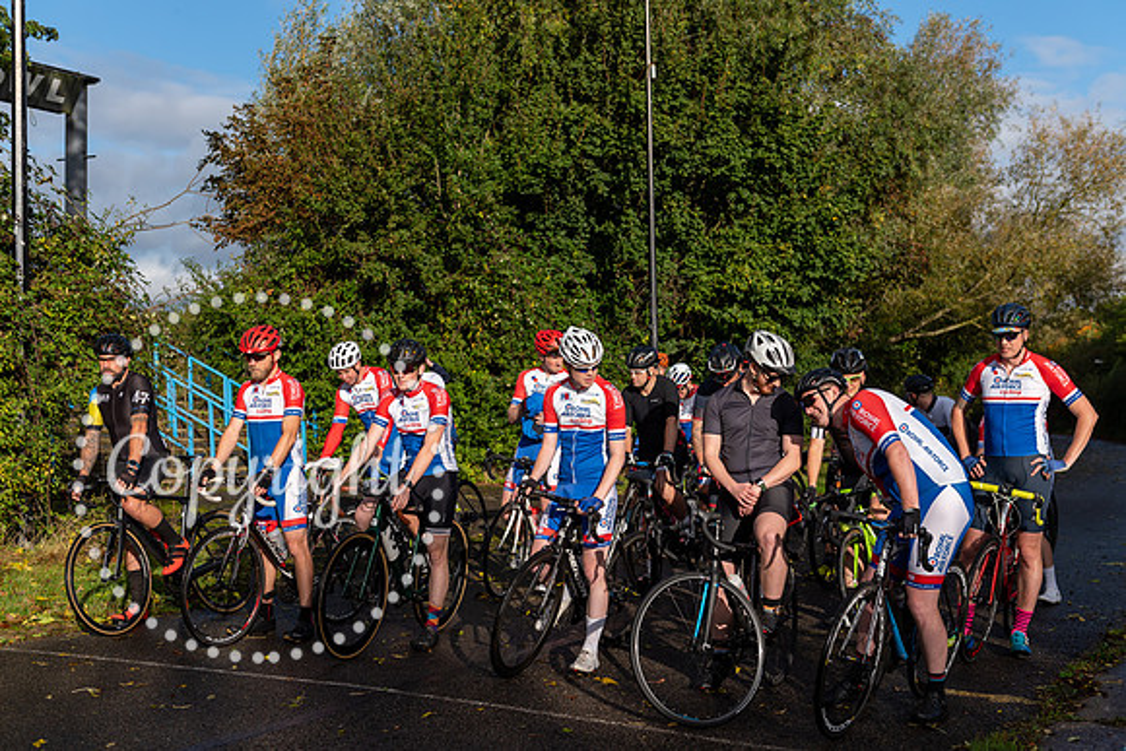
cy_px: 376
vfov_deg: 28.1
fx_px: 1502
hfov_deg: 41.1
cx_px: 563
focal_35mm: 48
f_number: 4
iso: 200
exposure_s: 1/2000
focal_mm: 48
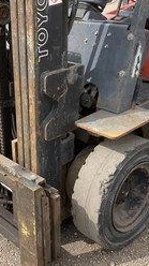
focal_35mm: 51
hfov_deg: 23.0
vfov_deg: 40.6
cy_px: 134
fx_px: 359
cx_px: 23
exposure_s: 1/759
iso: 25
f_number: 1.8
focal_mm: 3
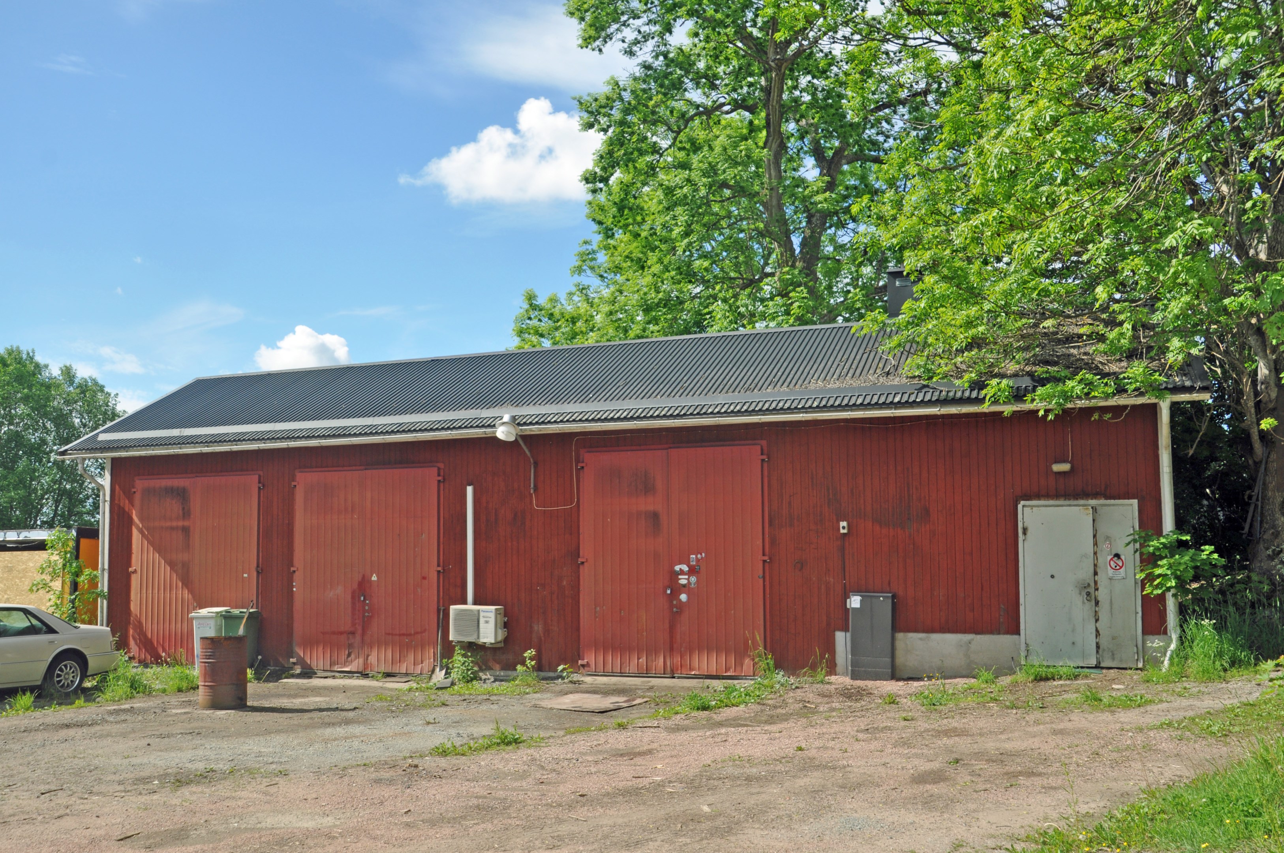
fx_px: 1122
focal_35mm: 32
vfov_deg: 41.6
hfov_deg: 59.5
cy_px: 426
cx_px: 642
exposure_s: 1/320
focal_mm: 21
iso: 200
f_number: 9
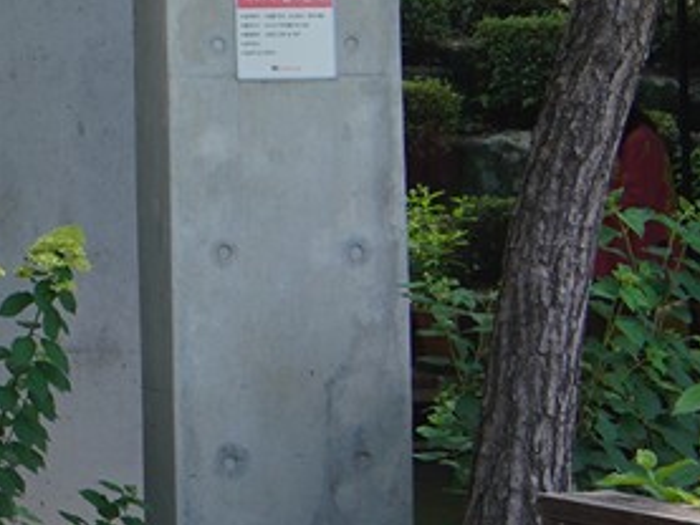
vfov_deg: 6.0
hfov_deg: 7.0
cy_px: -437
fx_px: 4916
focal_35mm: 243
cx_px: -1600
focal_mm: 35
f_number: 9
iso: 200
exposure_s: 1/100
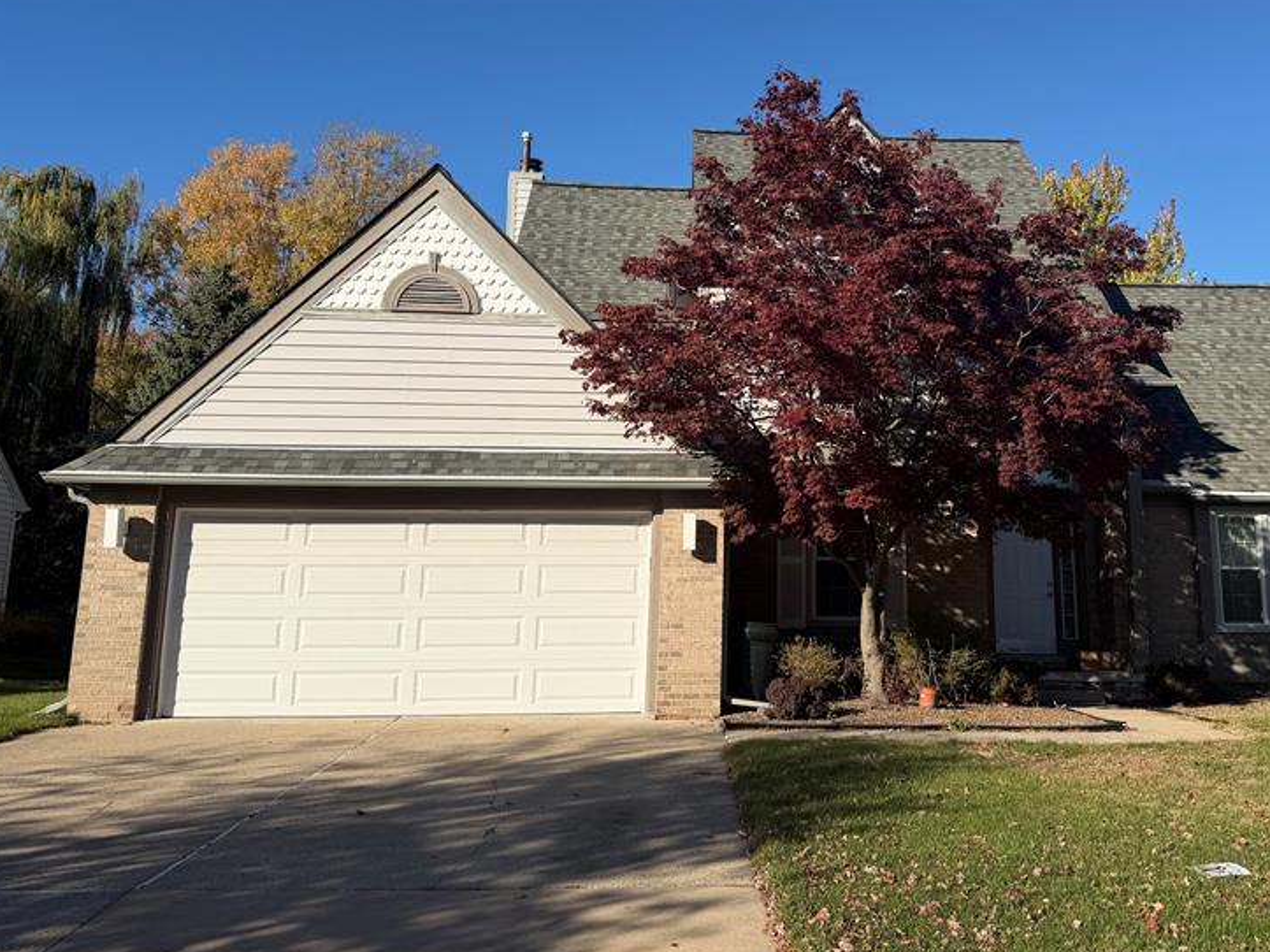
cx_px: 778
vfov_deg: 41.5
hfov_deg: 53.5
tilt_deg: +10.8
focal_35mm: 34
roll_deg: -0.3
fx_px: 1247
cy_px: 369
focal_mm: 6.76
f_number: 1.78
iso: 80
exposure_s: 1/4975
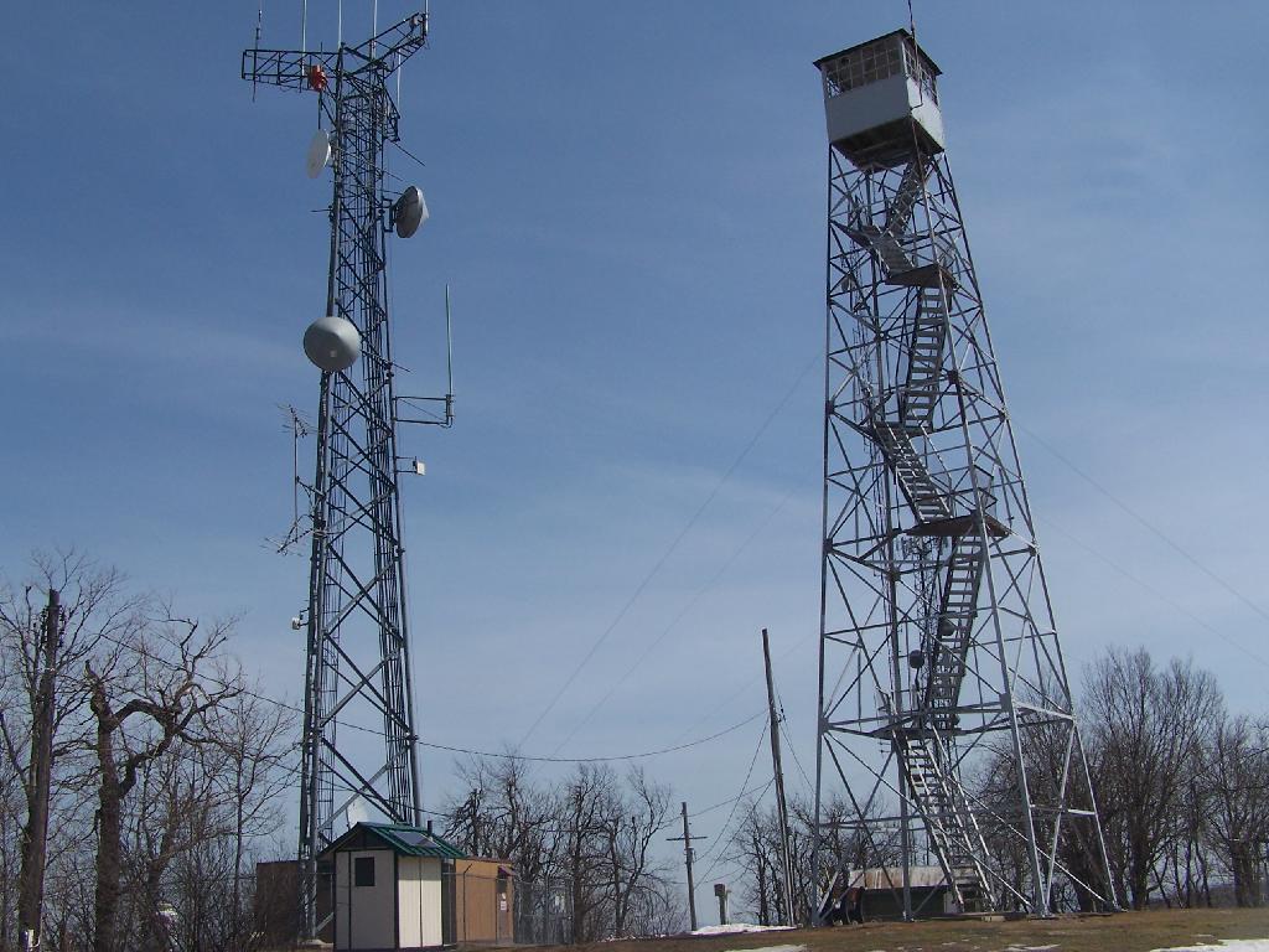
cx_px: 634
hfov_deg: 49.0
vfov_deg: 37.7
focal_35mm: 38
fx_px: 1393
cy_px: 476
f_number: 5.6
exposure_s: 1/800
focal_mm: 6.3
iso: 80
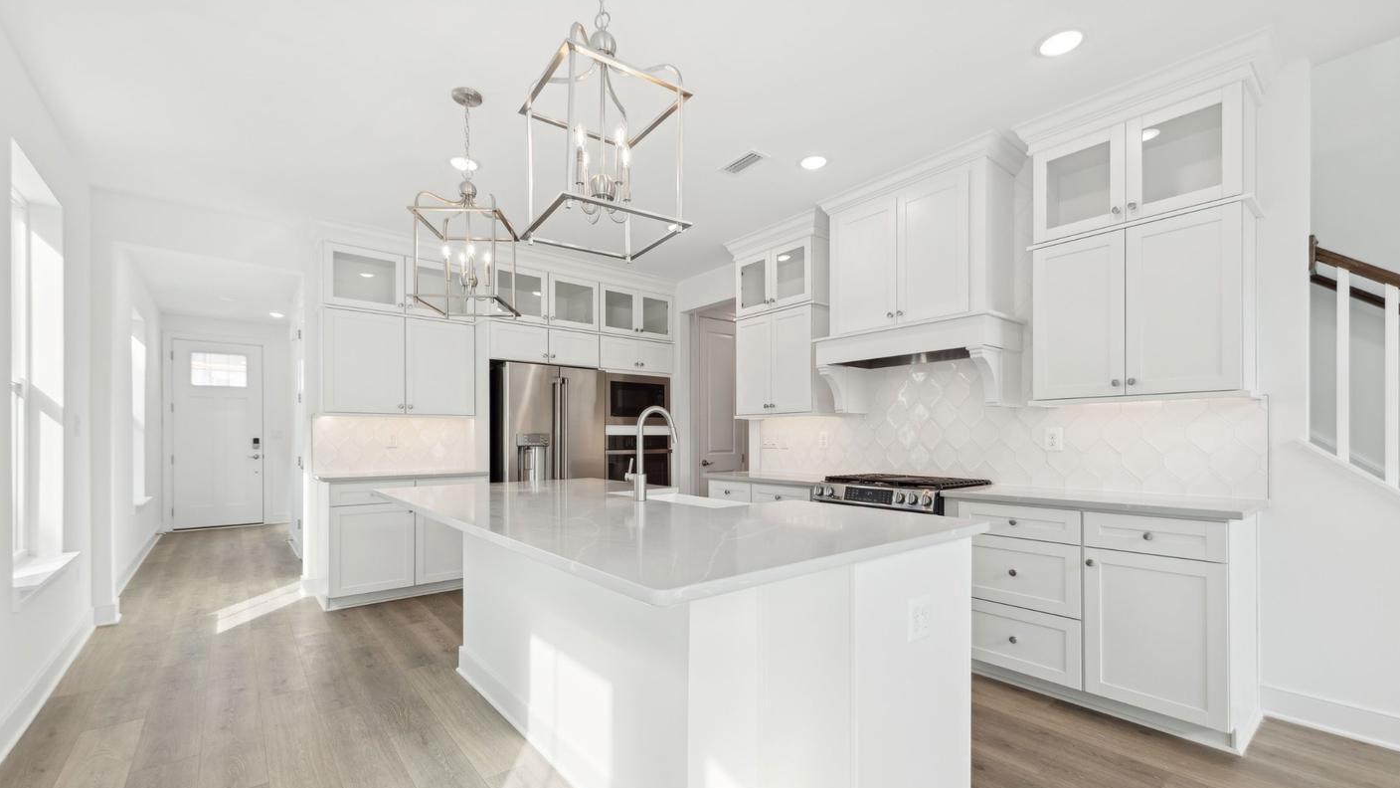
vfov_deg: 69.9
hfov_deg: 103.0
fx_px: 557
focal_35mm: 15
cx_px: 699
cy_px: 469
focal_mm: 14
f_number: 8
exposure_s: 1/15
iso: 64
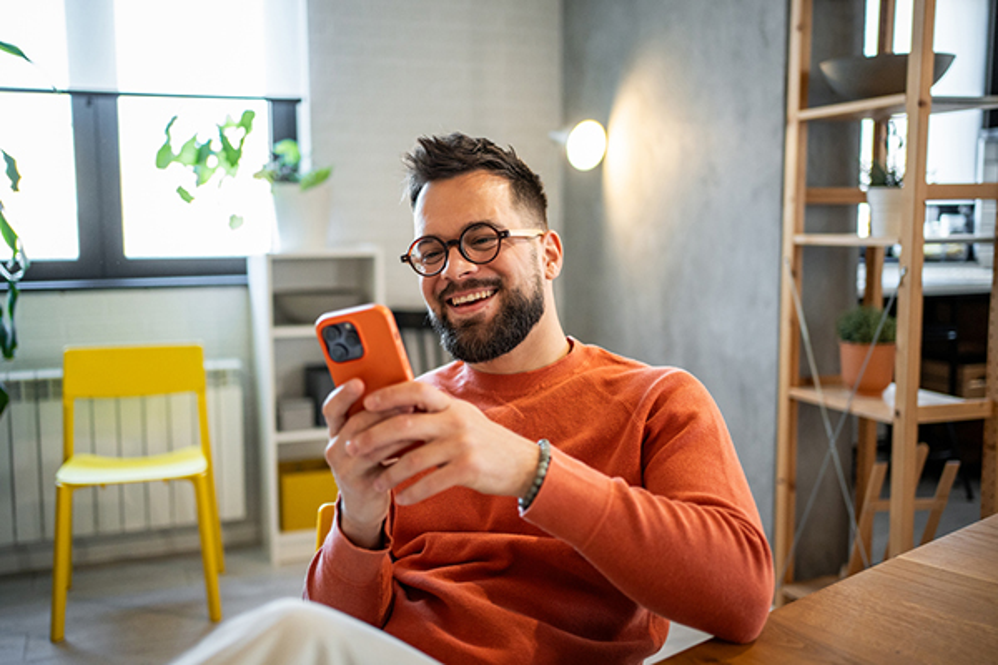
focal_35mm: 35
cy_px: 332
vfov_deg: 37.9
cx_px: 499
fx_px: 970
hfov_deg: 54.4
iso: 1250
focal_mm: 35
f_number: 1.8
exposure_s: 1/500
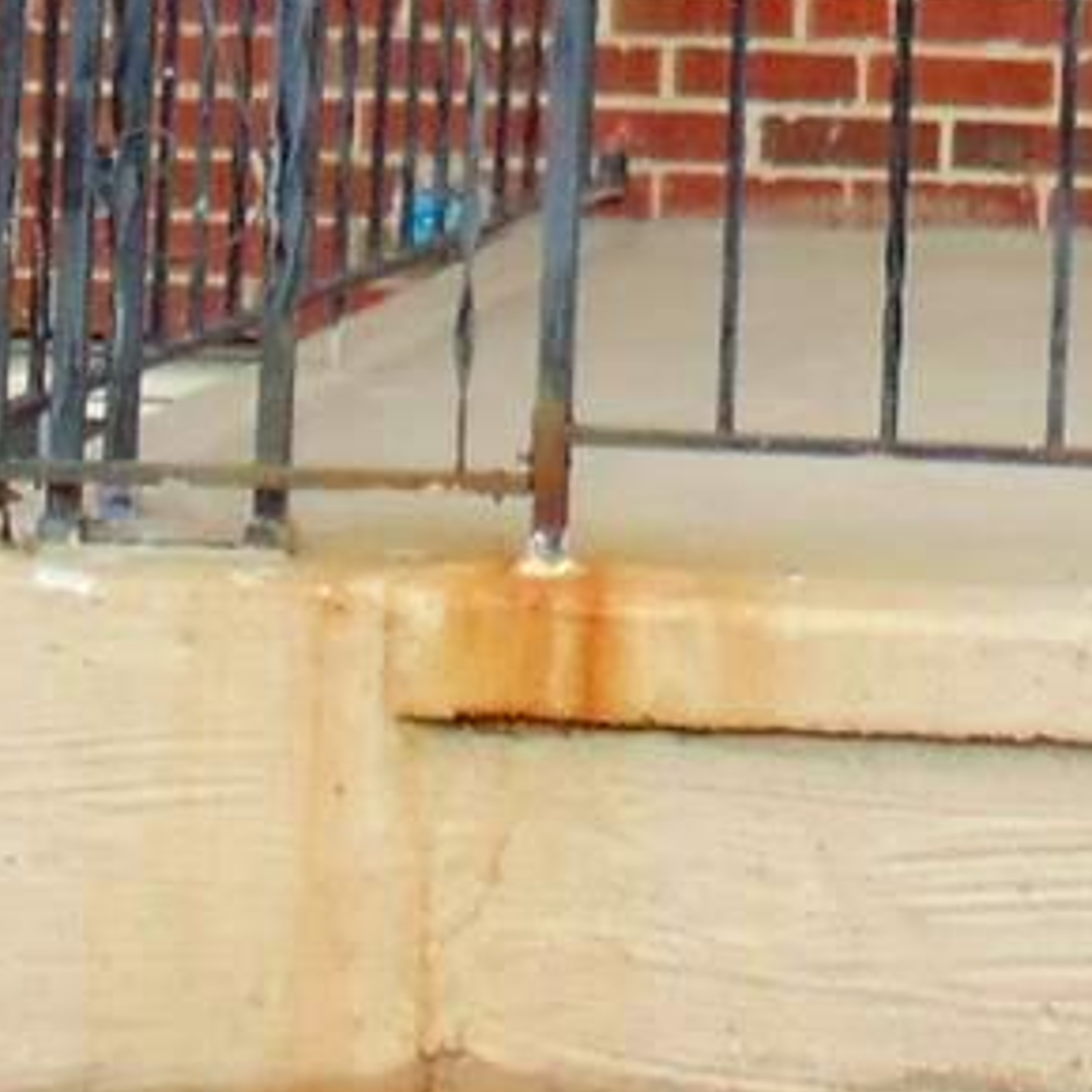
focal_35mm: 256
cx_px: 1469
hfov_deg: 6.8
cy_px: -1649
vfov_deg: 6.5
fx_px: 9137
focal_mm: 7.4
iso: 80
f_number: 3.6
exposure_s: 1/80
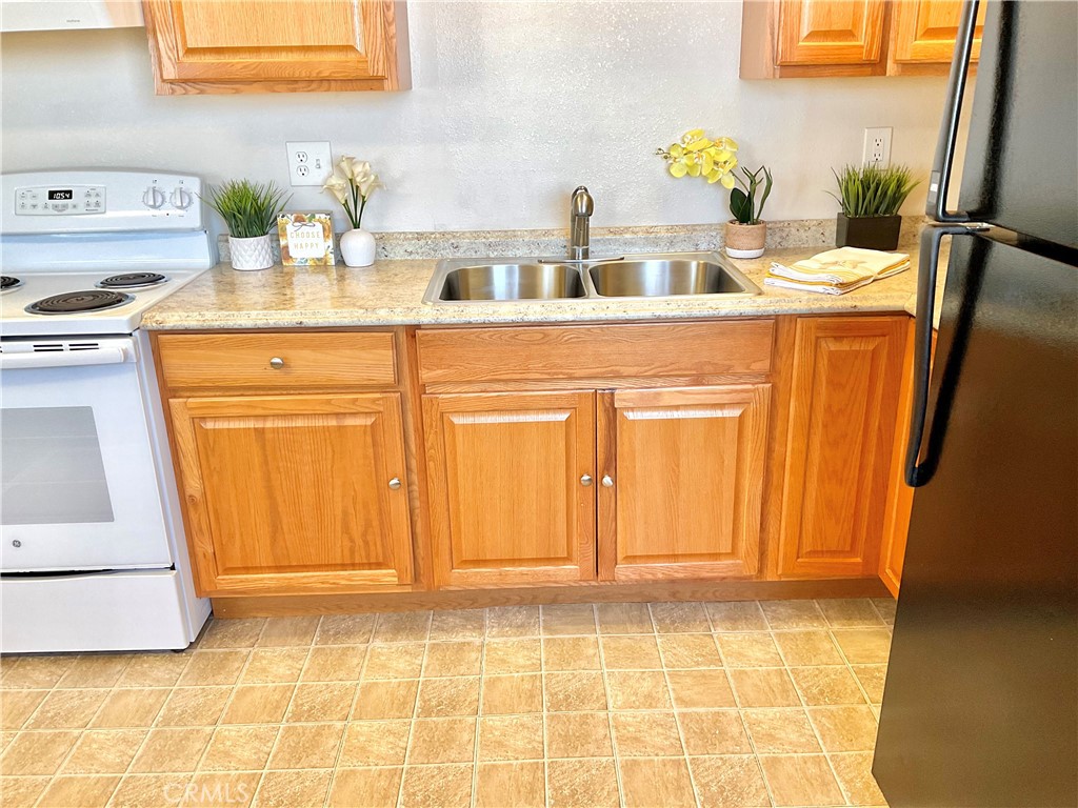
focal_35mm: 29
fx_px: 903
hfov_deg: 61.7
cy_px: 404
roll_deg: +0.3
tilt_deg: -20.2
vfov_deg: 48.2
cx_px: 539
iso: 50
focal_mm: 3
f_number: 1.8
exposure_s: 1/60
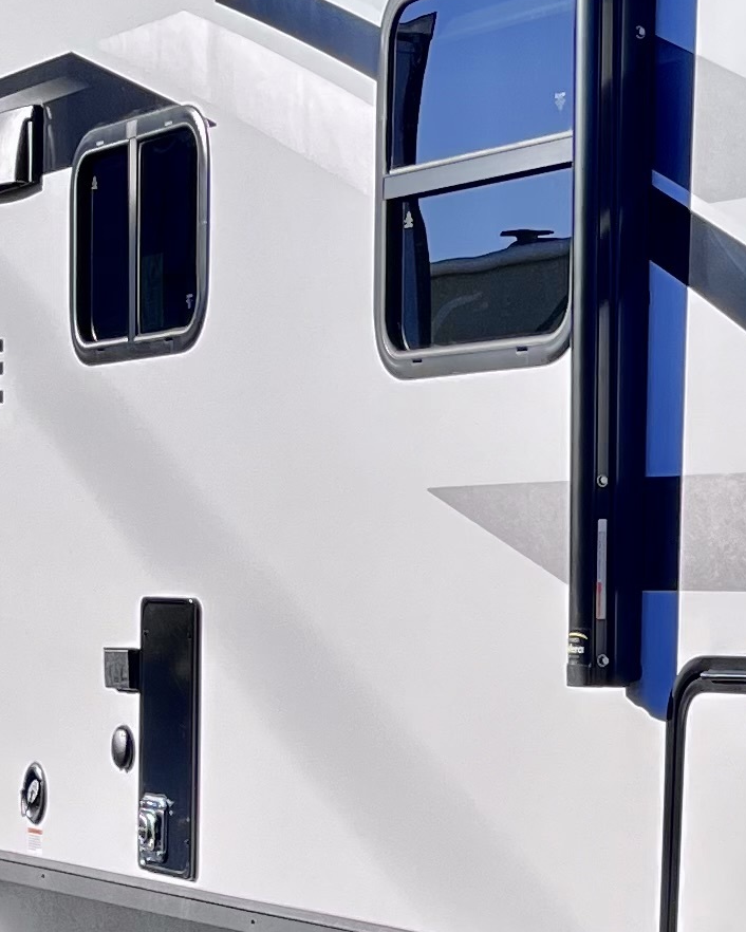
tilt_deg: -7.0
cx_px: 837
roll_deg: -2.1
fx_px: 3200
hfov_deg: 13.0
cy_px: 950
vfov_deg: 16.2
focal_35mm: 116
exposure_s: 1/2825
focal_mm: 5.1
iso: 50
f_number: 1.6
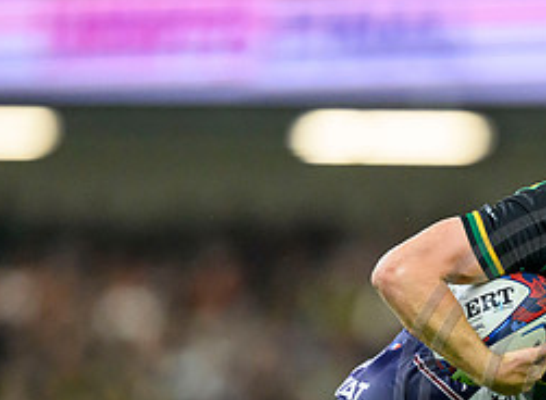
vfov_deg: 1.3
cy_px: 391
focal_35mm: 1105
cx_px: 490
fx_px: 17289
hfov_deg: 1.8
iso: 5000
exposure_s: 1/3200
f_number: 3.2
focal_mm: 400
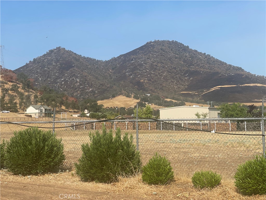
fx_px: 400
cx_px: 133
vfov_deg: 28.0
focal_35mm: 52
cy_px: 100
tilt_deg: +4.2
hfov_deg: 36.8
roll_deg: +0.7
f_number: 2
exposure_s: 1/2660
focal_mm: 6
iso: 32
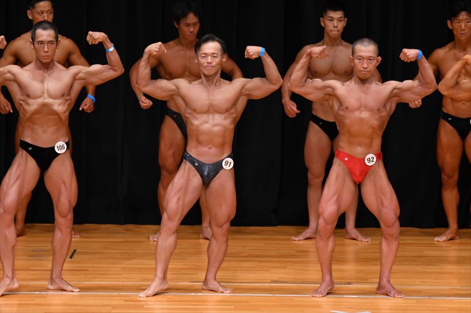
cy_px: 156
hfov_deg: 7.2
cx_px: 236
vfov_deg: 4.8
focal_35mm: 285
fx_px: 3727
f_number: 5.6
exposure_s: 1/400
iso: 3200
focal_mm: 190
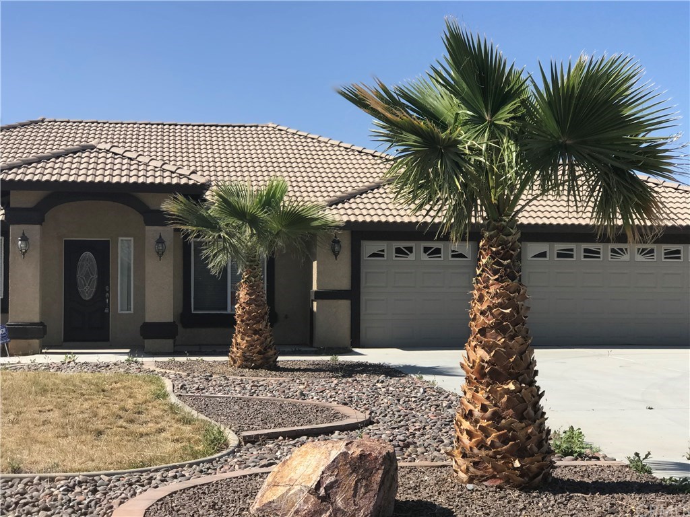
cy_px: 258
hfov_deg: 33.8
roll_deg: -0.3
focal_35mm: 57
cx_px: 345
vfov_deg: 25.7
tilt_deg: +0.7
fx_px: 1136
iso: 20
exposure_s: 1/894
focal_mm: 6.6
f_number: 2.8
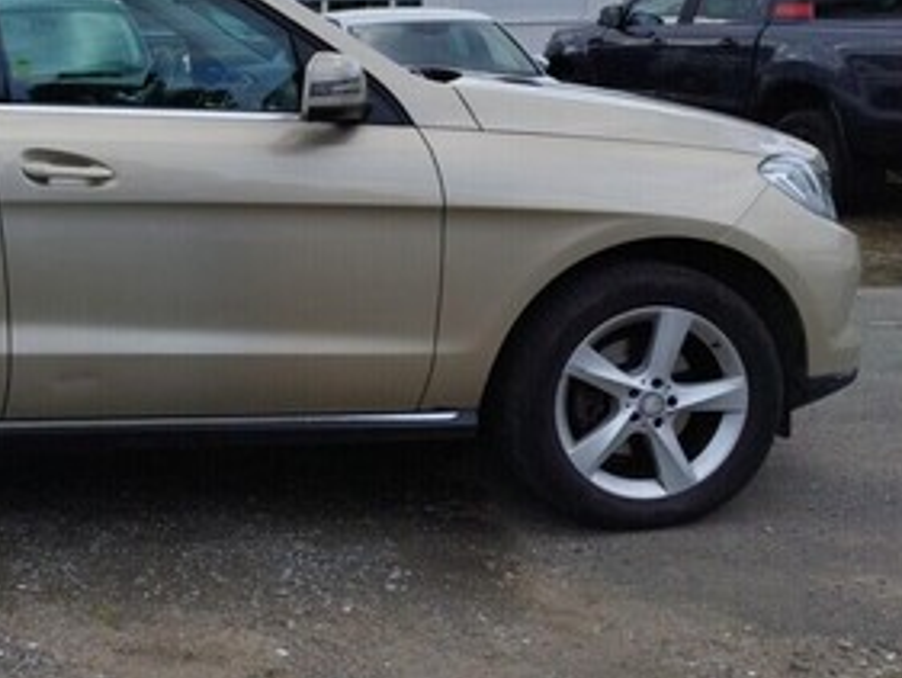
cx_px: 48
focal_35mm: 49
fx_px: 1277
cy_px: 239
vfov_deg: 29.5
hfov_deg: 35.9
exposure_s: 1/417
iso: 50
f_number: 1.89
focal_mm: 5.95
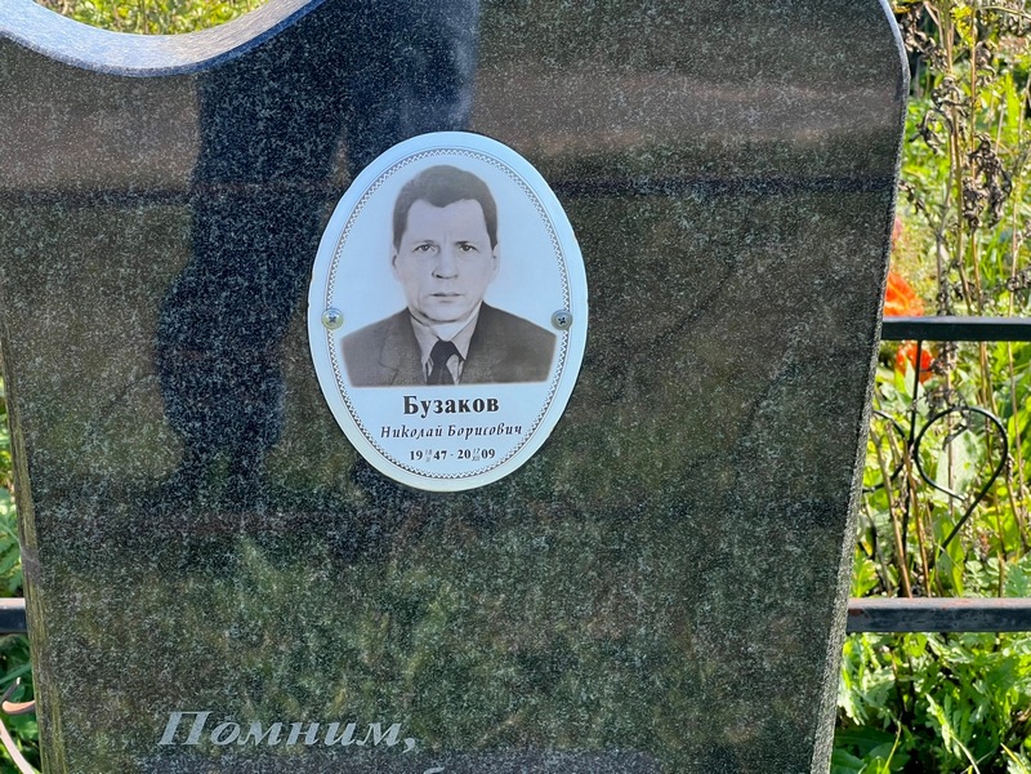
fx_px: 2293
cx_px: 516
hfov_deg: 25.3
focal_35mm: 77
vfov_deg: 19.1
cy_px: 387
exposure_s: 1/199
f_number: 2.8
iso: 32
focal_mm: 9
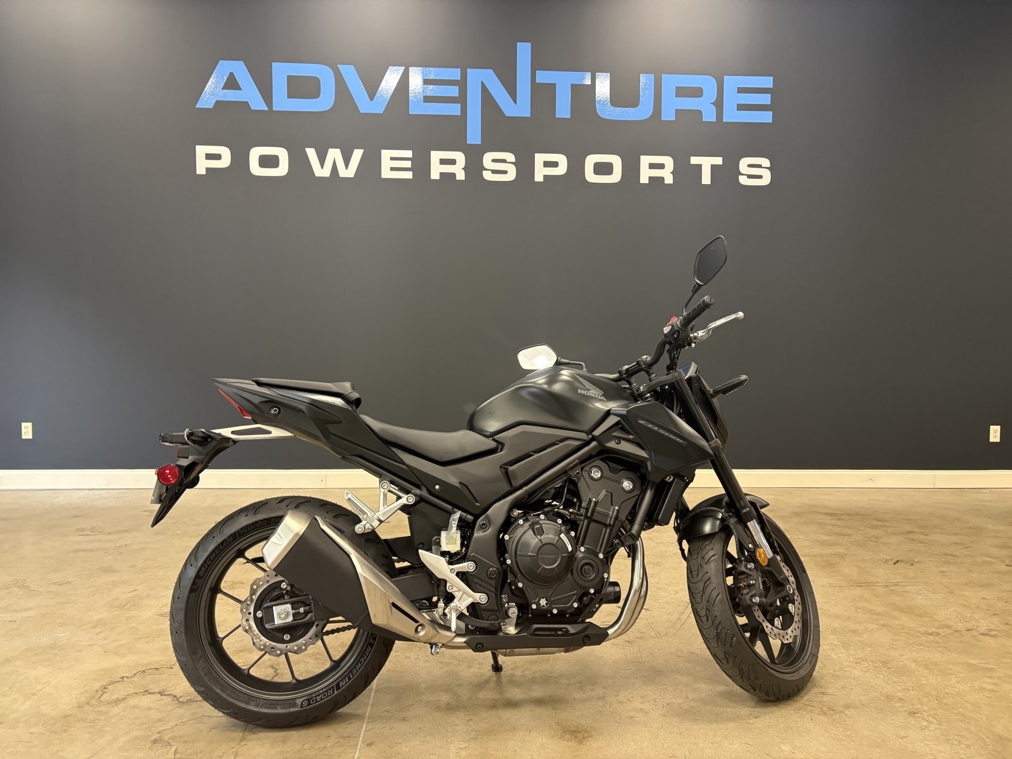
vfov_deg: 53.1
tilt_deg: -2.0
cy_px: 380
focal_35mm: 26
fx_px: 760
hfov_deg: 67.3
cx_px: 506
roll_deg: -0.3
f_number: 1.6
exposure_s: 1/60
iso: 200
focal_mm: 5.96
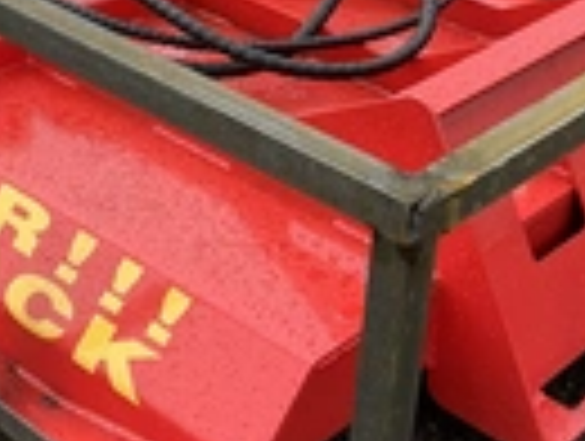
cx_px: 256
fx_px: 1507
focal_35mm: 89
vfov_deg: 16.4
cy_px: 27
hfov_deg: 22.0
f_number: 1.8
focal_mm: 3
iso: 20
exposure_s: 1/237
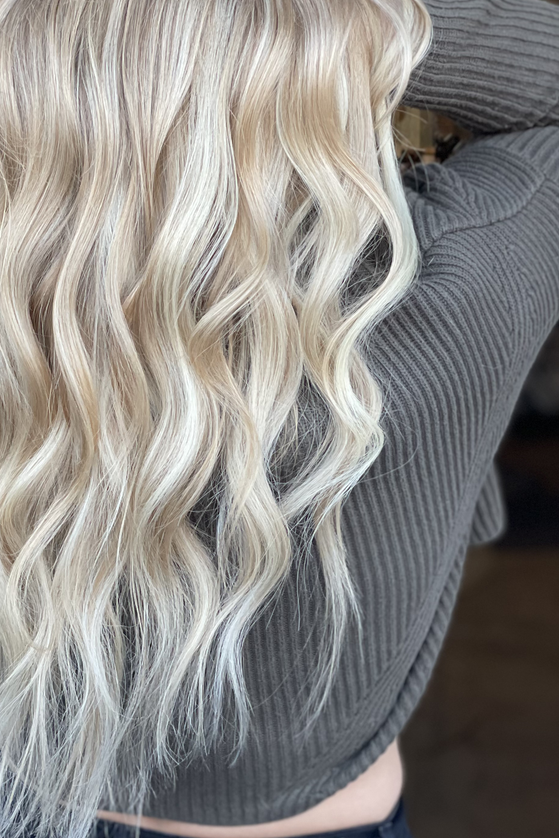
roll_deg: +0.6
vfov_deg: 25.7
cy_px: 410
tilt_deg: -10.0
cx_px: 101
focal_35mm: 79
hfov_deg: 17.1
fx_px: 1840
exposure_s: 1/122
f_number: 2
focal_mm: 6
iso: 64
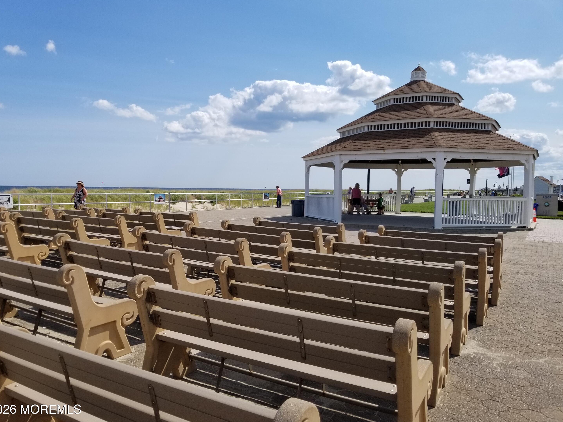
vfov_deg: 51.4
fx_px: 439
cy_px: 210
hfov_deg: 65.3
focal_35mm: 27
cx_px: 271
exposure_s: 1/4480
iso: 50
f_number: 1.7
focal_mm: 4.25
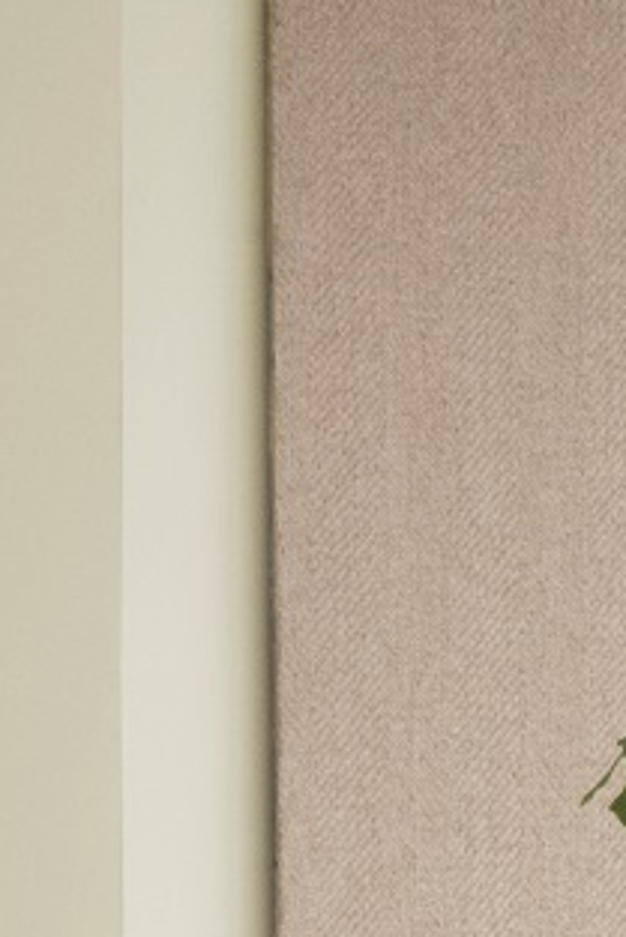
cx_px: 1179
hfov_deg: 3.4
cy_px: 1239
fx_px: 10603
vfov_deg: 5.0
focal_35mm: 407
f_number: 14
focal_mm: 85
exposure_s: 3
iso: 100
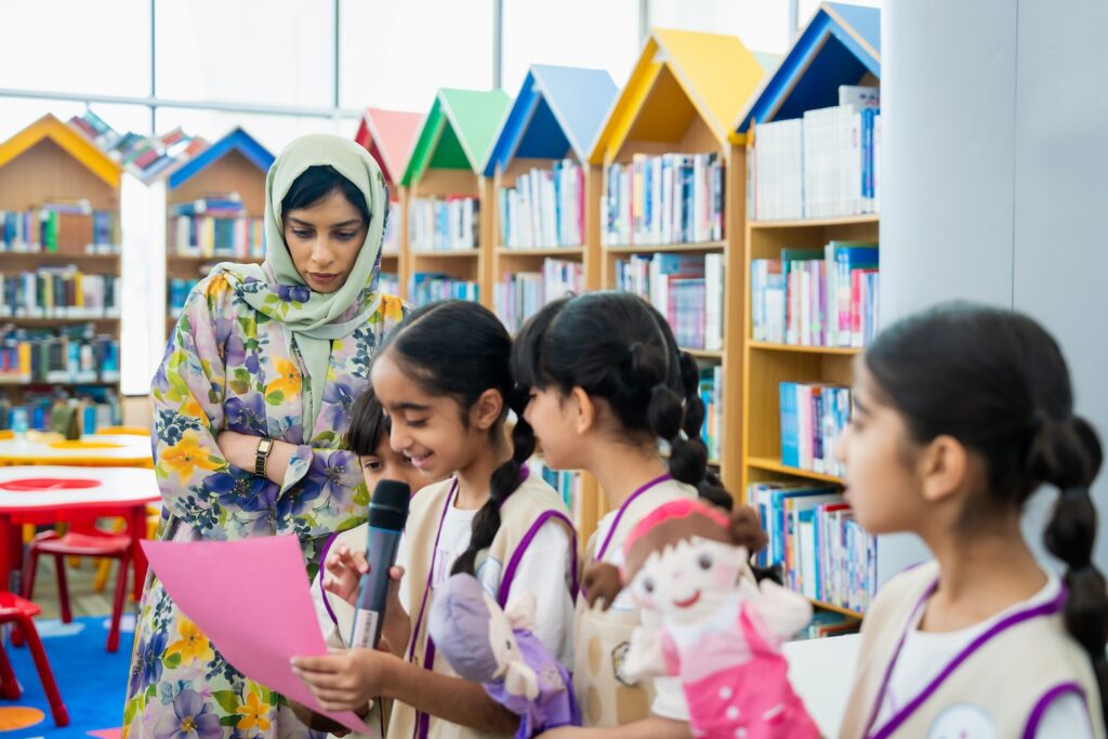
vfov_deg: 28.5
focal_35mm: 47
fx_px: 1453
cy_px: 371
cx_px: 556
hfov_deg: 41.7
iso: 1000
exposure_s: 1/250
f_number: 2.8
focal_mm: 47
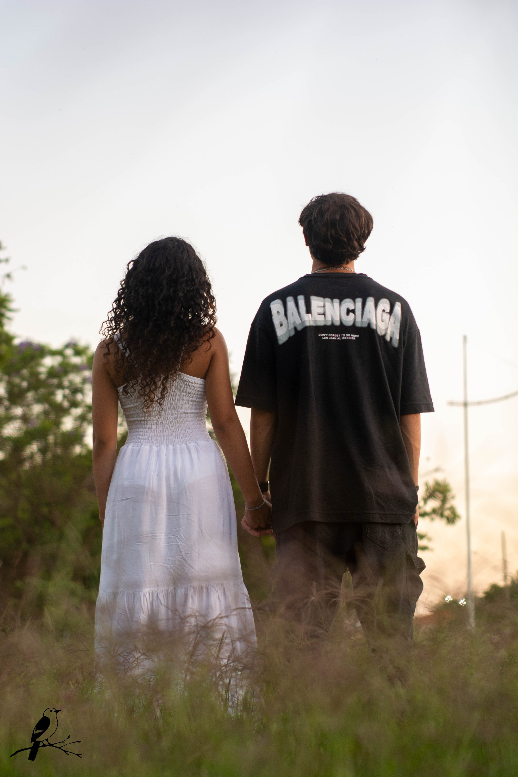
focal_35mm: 75
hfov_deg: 18.2
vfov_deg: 27.0
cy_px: 388
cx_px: 259
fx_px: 1619
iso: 400
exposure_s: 1/160
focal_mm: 50
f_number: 2.8
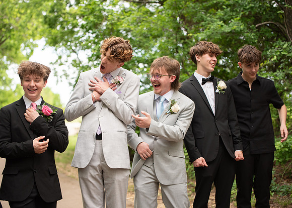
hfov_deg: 27.0
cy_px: 104
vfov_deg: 19.5
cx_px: 146
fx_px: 608
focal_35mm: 73
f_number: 2.8
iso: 500
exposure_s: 1/640
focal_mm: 70
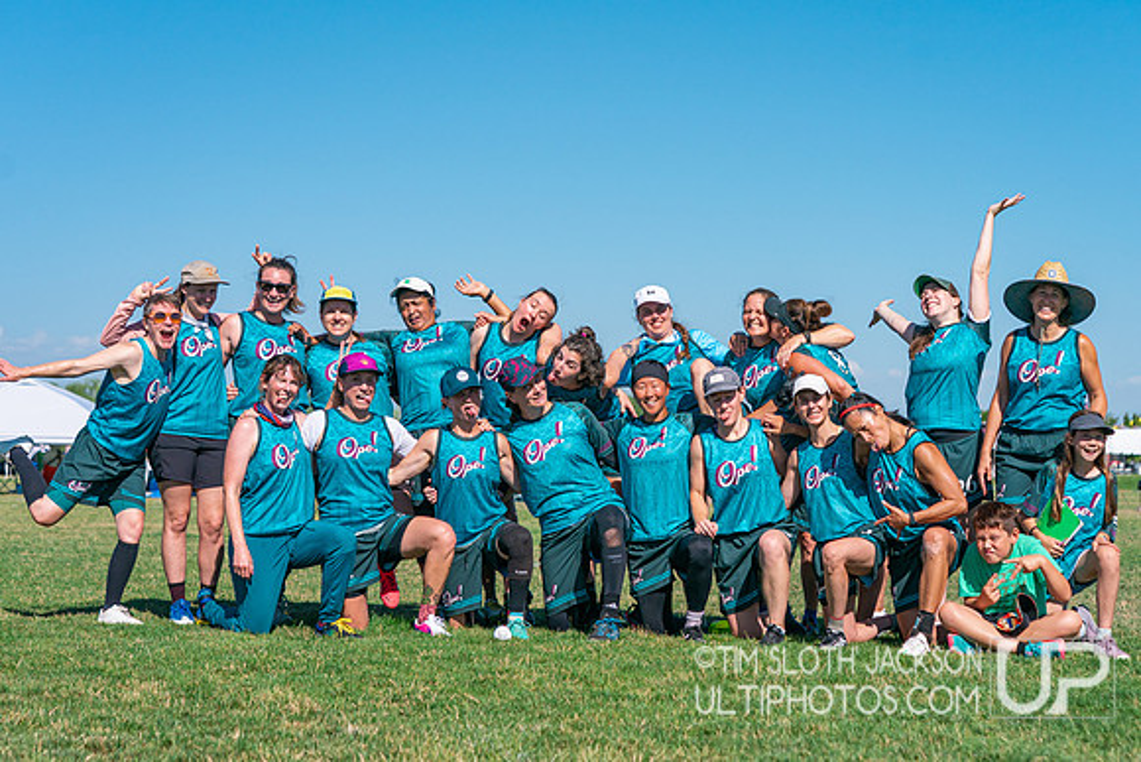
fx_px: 2484
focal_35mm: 78
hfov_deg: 25.9
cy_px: 379
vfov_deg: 17.4
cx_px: 602
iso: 400
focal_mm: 73
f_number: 4.5
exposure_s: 1/6400
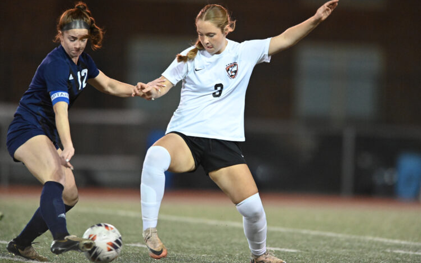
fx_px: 4694
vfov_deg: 3.2
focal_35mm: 409
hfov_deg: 5.1
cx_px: 211
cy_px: 125
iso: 10000
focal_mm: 400
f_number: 2.8
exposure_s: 1/1000
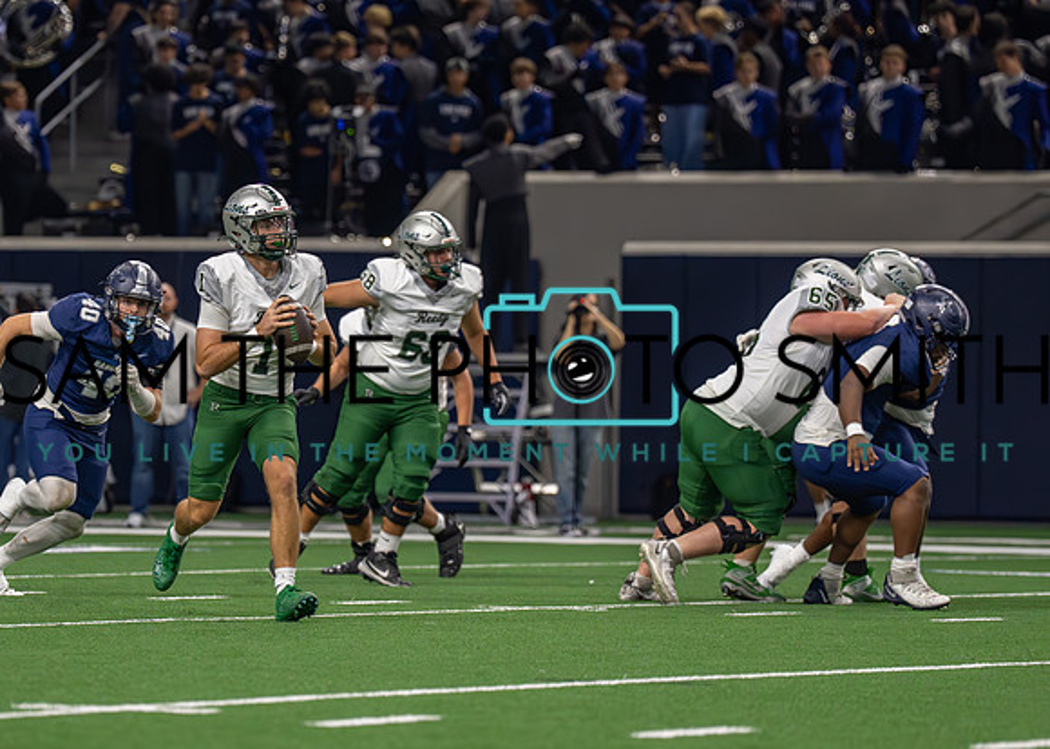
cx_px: 289
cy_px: 351
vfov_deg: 5.1
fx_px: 8484
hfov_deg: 7.1
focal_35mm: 285
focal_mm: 163
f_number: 2.8
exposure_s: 1/1600
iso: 4000
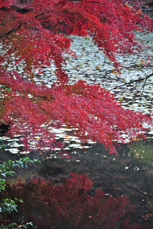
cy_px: 114
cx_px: 76
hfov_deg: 8.8
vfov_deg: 13.3
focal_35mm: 155
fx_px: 990
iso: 200
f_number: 4.8
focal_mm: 155
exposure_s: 1/100
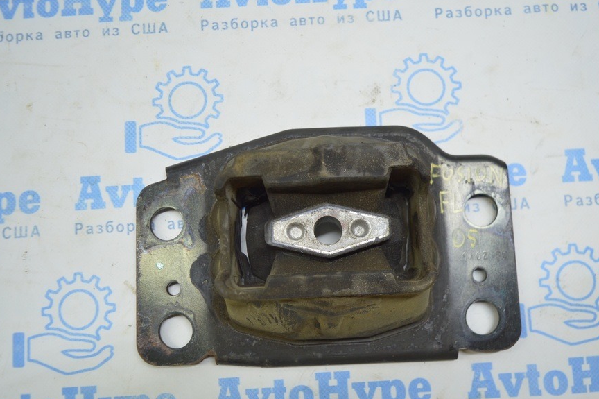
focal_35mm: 32
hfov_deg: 58.7
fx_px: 532
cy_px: 222
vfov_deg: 41.0
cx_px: 315
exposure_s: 1/60
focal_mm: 18
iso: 400
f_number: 3.5
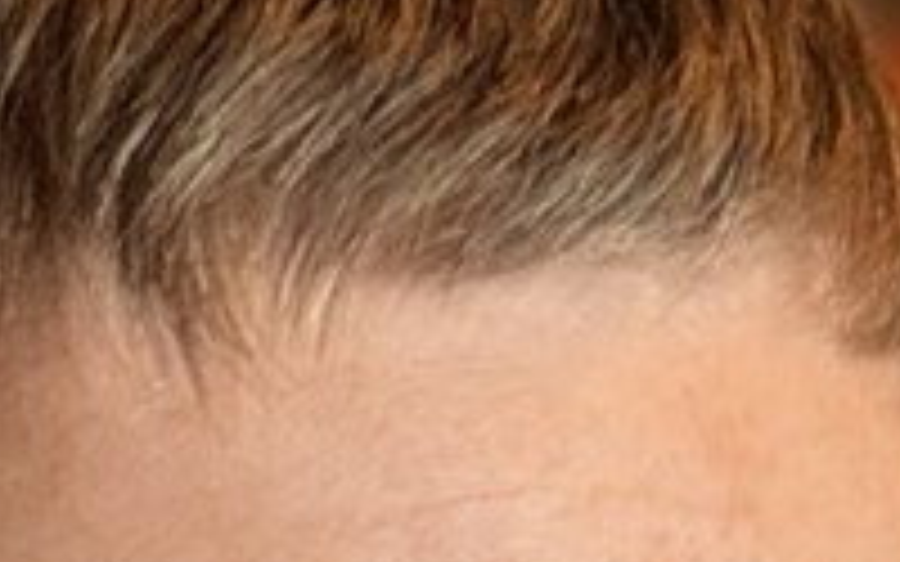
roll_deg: +2.0
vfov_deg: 2.4
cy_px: 3363
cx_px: -198
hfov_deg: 4.1
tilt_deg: -6.2
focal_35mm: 510
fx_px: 12509
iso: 200
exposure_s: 1/40
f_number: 1.78
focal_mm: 6.76
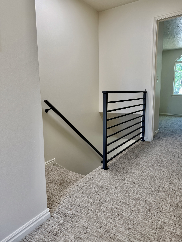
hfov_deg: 56.8
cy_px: 121
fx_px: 168
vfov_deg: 71.6
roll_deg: +0.6
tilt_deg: -9.0
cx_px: 91
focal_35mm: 24
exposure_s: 1/120
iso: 100
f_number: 1.78
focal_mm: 6.76
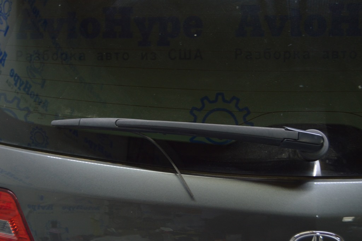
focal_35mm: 46
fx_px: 467
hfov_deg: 42.4
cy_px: 120
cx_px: 181
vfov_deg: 28.9
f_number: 5.6
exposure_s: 1/20
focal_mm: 31
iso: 400
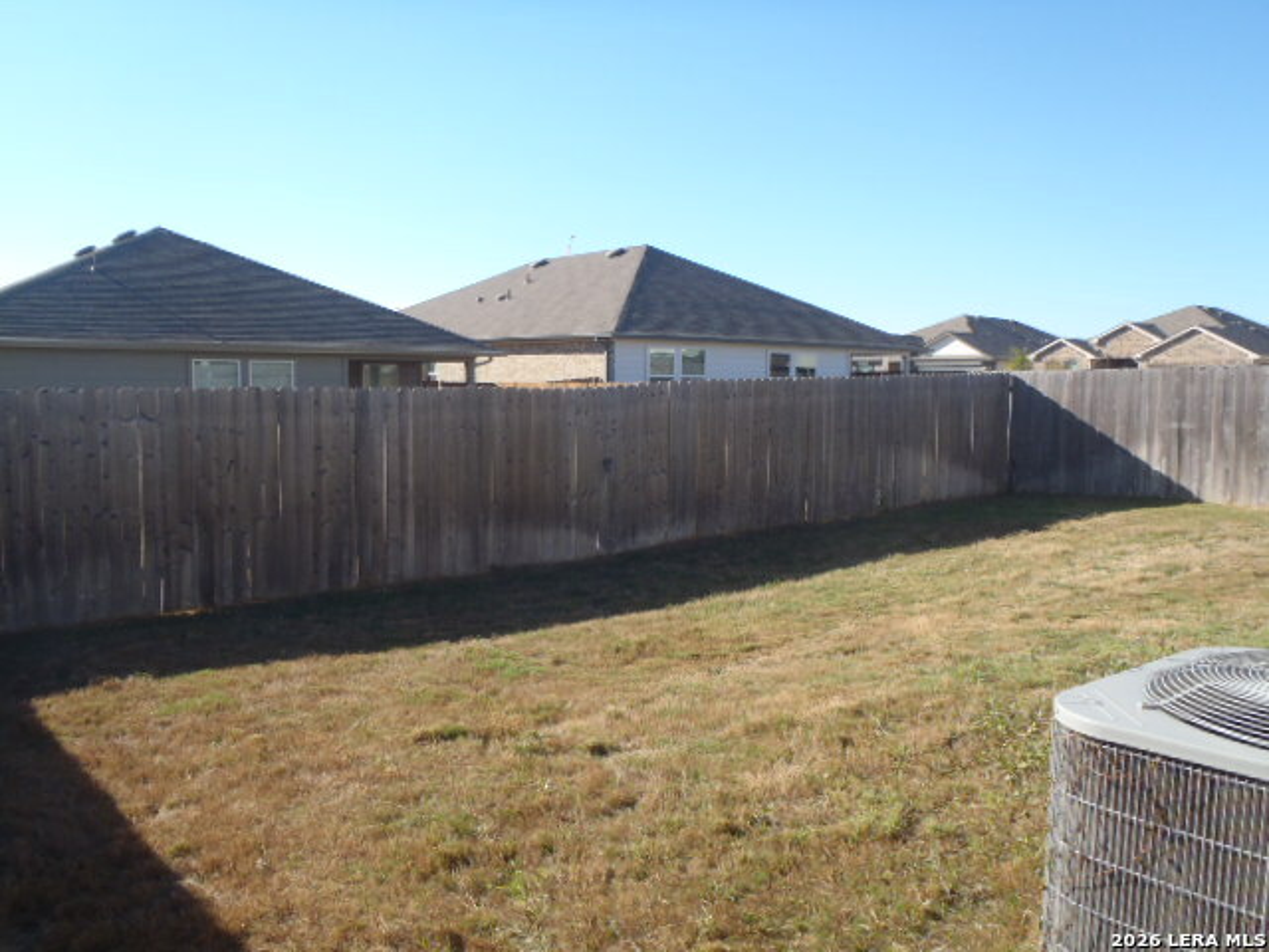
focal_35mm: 28
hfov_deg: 63.4
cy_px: 476
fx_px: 1026
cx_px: 634
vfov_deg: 49.7
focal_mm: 5
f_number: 3.9
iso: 80
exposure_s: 1/320
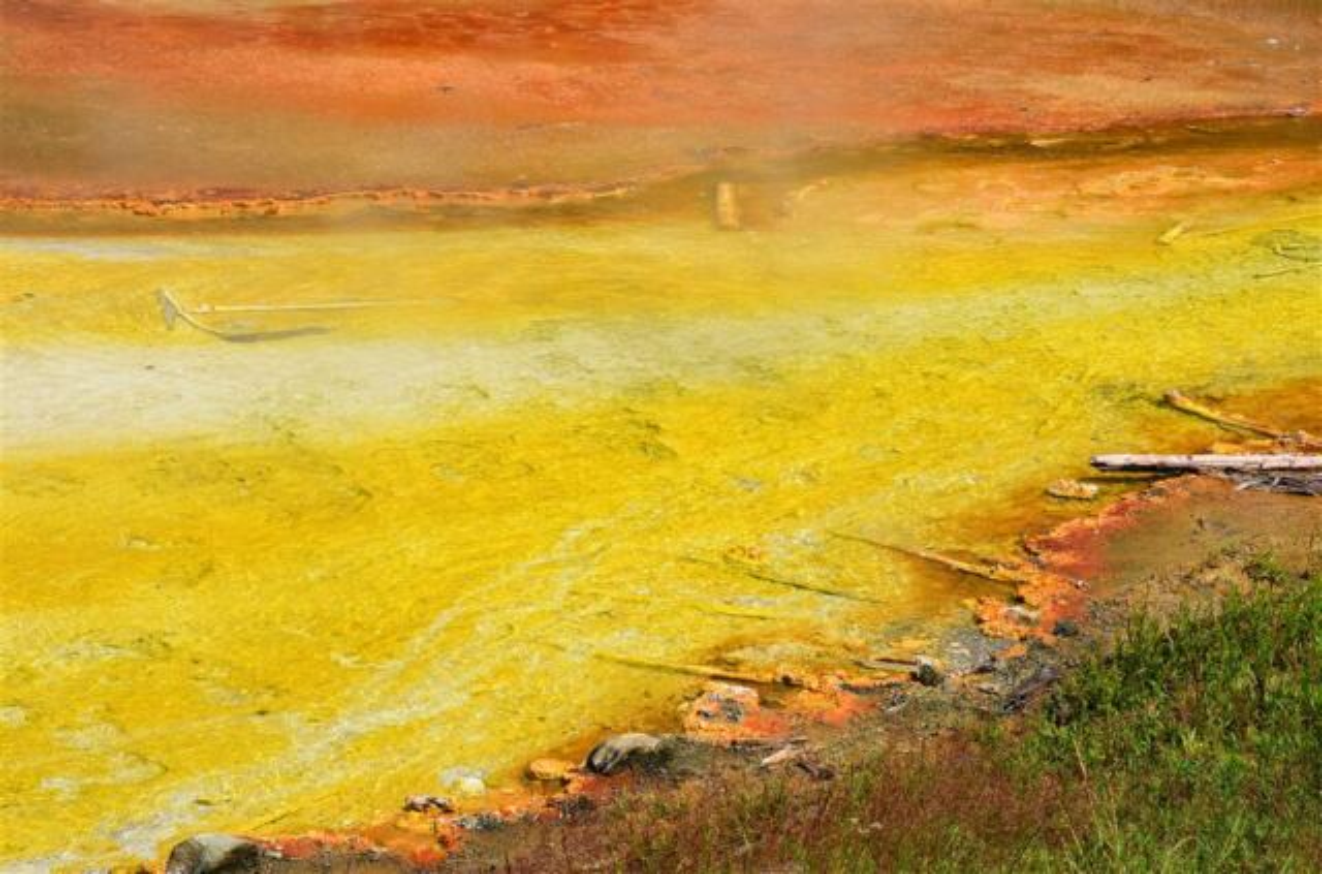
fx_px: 3021
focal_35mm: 82
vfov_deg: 16.5
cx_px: 661
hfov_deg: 24.7
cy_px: 437
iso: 100
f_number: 13
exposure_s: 1/200
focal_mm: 55
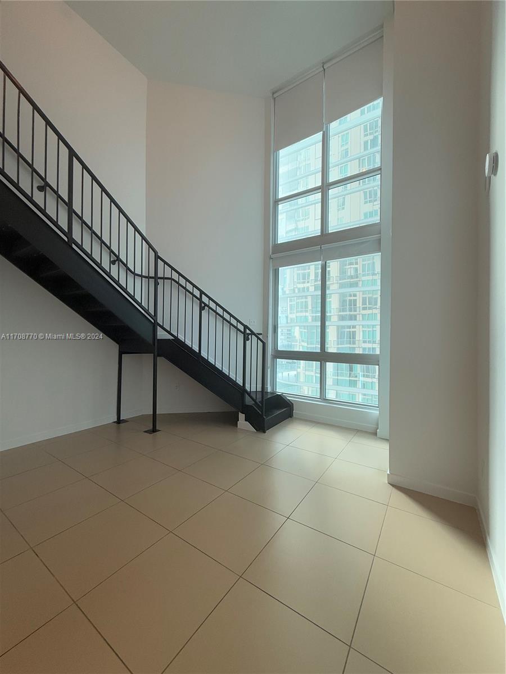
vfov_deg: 102.1
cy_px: 337
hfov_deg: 85.7
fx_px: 273
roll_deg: -0.8
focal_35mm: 14
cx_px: 253
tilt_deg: +0.9
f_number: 2.2
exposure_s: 1/120
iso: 64
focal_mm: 2.22
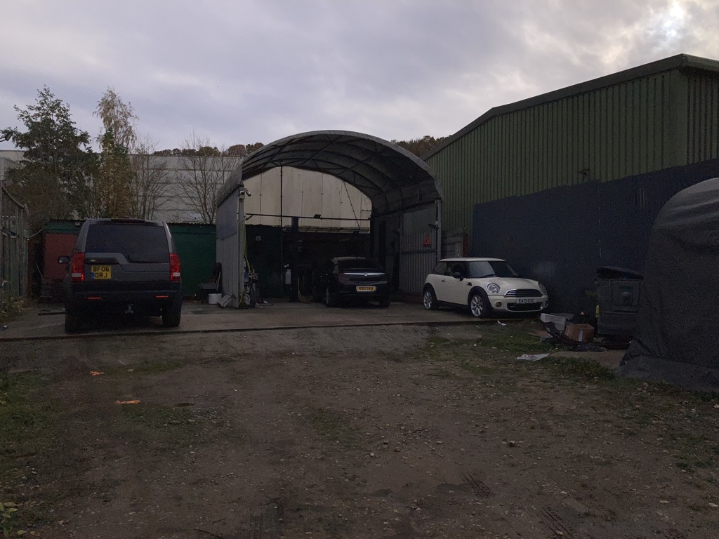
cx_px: 360
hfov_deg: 63.4
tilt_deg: +1.3
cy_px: 270
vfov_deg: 49.7
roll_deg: -1.1
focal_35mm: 28
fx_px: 582
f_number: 1.8
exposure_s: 1/6897
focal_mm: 3.99
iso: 20
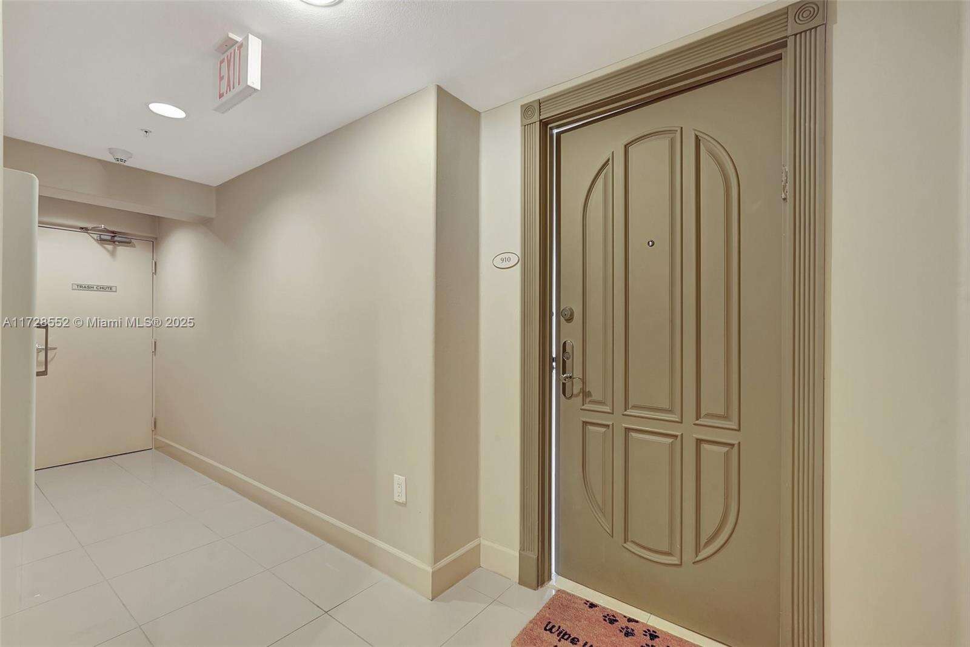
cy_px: 324
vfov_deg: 72.1
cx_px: 485
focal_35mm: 16
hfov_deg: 95.0
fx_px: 445
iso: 640
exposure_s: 1.6
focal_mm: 16.5
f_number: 13
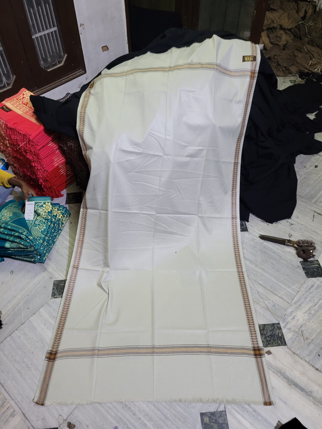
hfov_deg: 53.1
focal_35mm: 26
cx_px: 161
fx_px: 322
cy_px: 214
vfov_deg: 67.3
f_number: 1.8
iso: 500
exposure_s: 1/50
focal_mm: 5.4
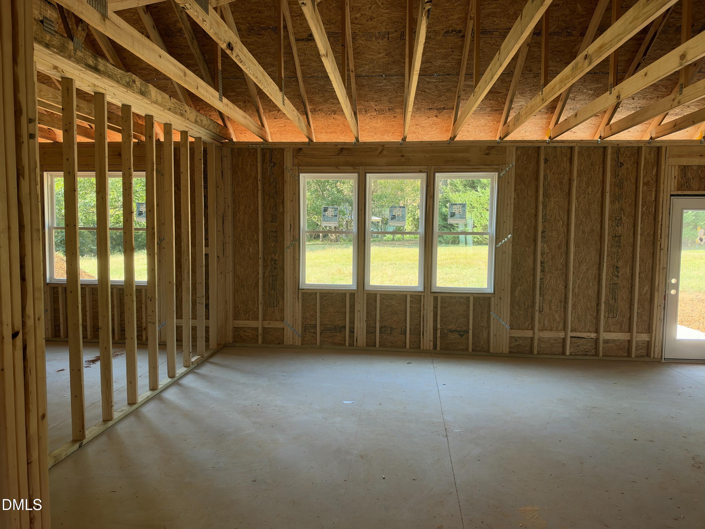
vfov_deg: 56.8
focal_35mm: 24
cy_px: 264
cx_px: 352
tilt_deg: -3.9
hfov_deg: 71.6
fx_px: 489
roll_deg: +0.2
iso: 160
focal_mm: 6.93
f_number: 1.8
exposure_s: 1/162
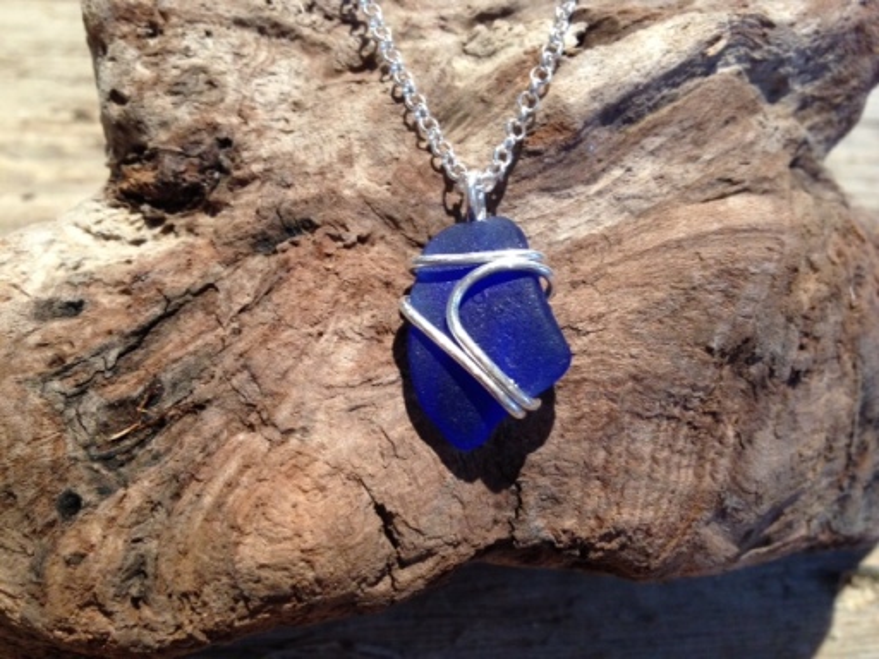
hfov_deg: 52.6
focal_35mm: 35
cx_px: 440
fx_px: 889
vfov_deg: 40.7
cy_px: 330
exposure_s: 1/20
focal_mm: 4.28
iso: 160
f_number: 2.4
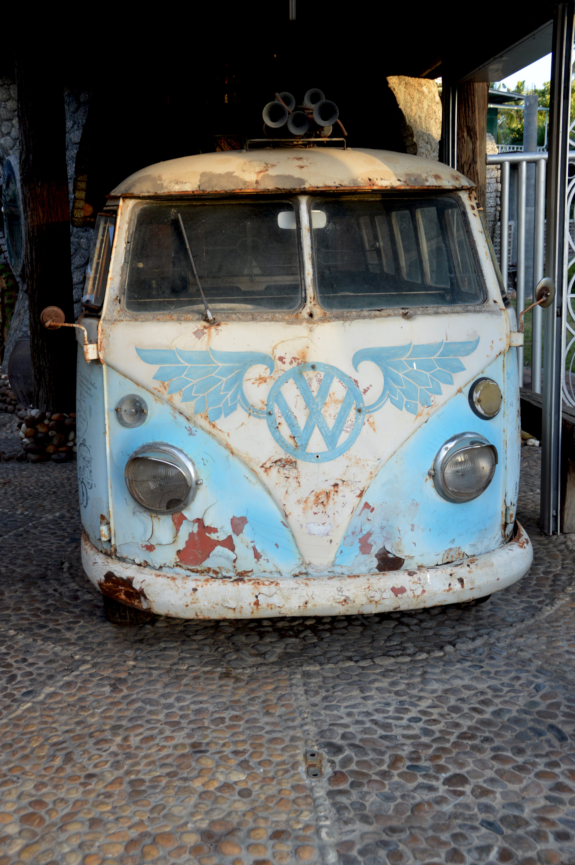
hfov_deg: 31.8
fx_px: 1008
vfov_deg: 46.4
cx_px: 288
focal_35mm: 42
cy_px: 432
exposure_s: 1/125
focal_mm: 28
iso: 280
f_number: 5.6
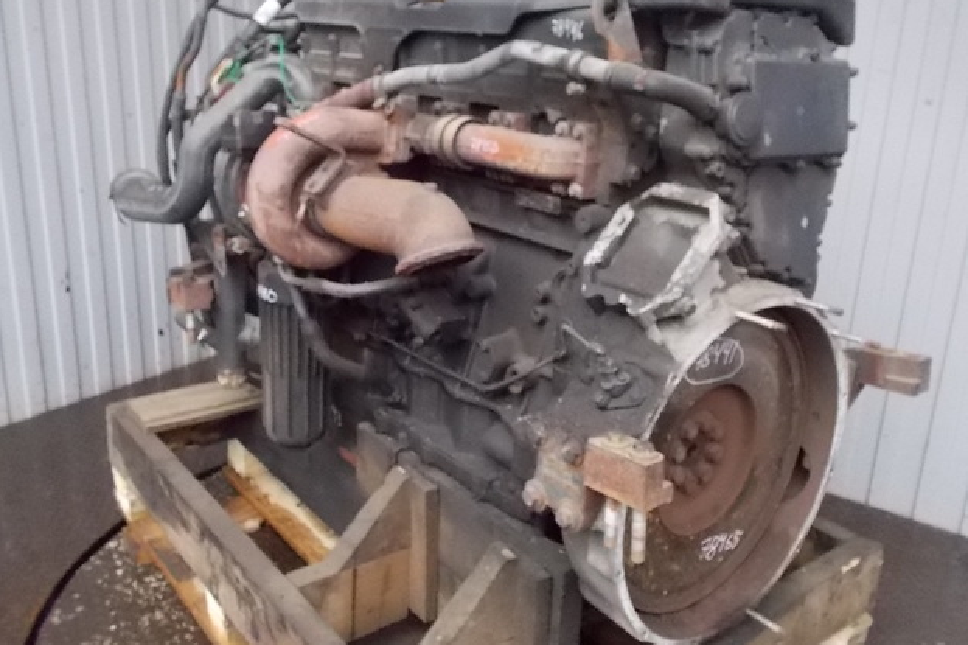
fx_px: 833
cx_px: 483
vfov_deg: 42.3
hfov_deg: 60.3
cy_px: 289
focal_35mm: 31
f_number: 3.3
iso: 500
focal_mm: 4.1
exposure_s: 1/125
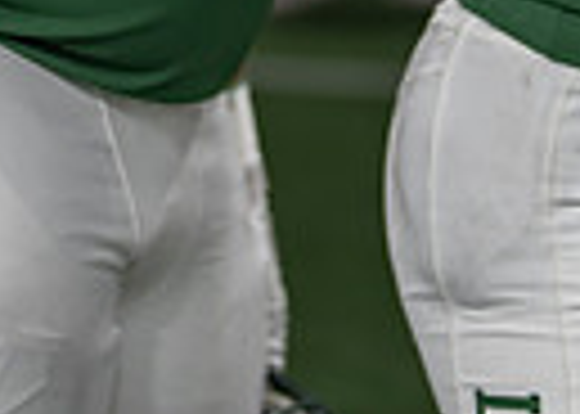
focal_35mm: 236
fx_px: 3885
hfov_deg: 8.5
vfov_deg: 5.9
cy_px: -500
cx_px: 283
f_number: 1.2
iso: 160
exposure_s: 1/500
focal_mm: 50
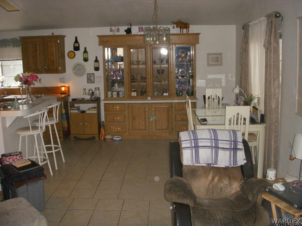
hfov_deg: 49.0
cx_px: 151
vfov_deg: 37.7
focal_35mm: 38
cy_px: 113
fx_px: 332
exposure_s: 1/125
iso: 400
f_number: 3.3
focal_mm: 6.3
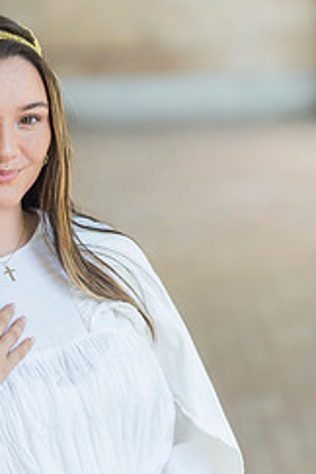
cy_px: 324
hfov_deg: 4.8
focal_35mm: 287
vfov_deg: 7.2
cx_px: 29
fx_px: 3779
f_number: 3.5
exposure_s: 1/200
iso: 320
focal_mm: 155
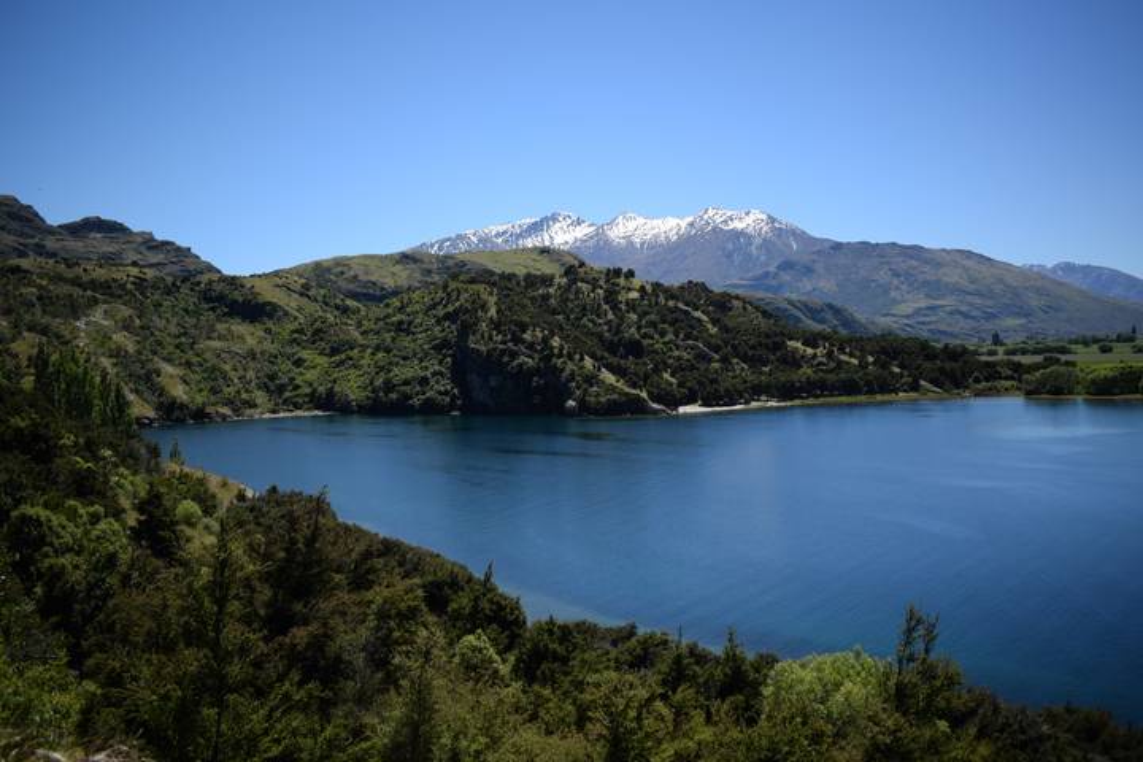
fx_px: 952
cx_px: 572
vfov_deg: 43.6
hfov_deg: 61.9
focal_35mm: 30
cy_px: 381
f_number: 3.5
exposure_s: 1/1250
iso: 100
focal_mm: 20
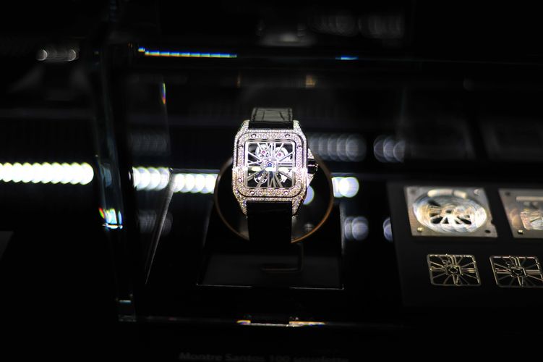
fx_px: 754
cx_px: 272
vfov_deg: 27.0
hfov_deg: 39.6
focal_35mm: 50
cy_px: 181
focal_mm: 50
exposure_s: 1/320
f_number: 1.8
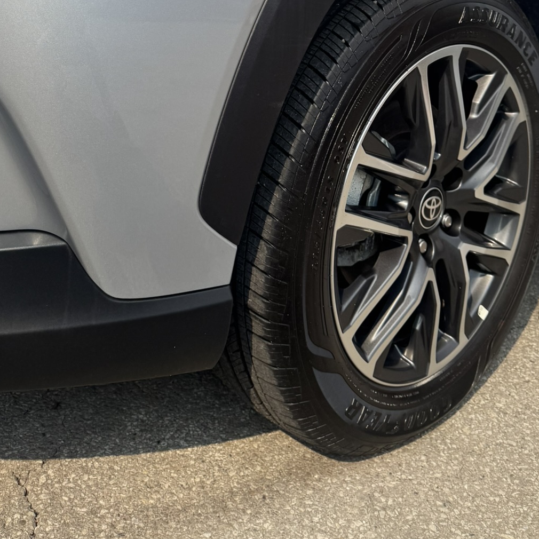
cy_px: 0
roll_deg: -3.4
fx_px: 758
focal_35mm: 43
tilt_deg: -5.5
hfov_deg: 39.2
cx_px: 263
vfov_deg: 35.4
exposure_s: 1/5814
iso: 80
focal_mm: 6.76
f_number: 1.78
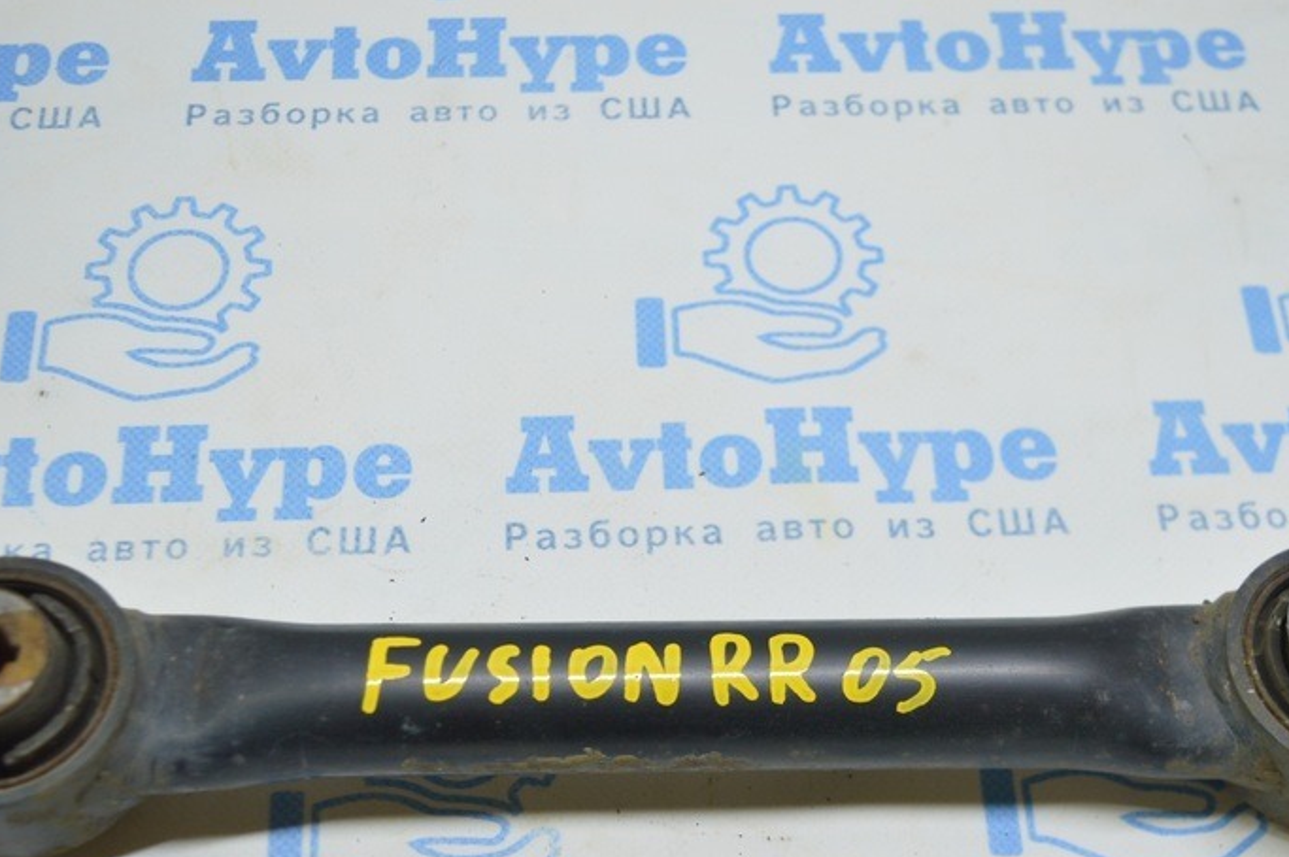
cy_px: 639
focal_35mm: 52
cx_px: 661
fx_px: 1851
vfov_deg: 25.8
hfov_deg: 38.4
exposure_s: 1/60
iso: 400
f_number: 3.8
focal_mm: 23
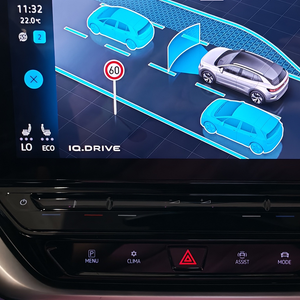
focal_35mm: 59
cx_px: 198
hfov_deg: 28.9
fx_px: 578
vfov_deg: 29.0
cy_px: 174
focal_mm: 6.12
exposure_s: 1/100
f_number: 1.9
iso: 320
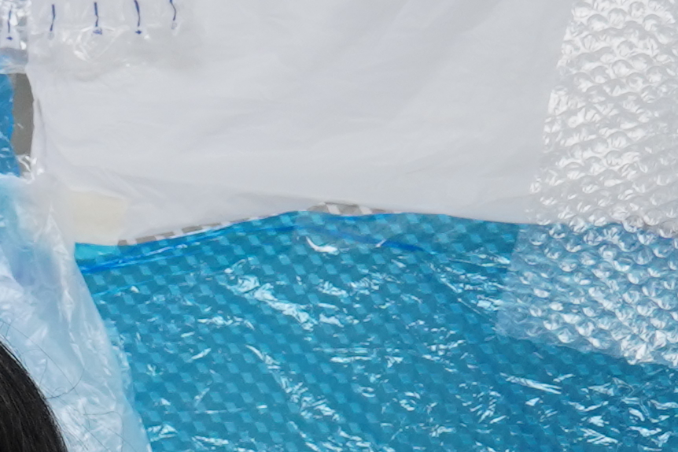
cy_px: 863
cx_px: -664
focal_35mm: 195
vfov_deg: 6.8
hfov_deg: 9.8
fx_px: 3671
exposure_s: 1/160
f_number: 4
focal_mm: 28
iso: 640
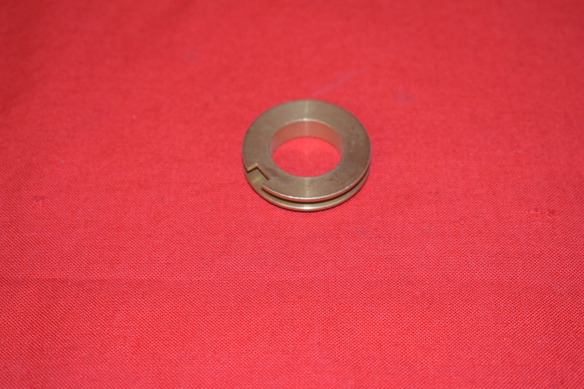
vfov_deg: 16.6
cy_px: 194
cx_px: 292
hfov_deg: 24.6
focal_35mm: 82
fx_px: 1339
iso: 1250
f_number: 5.6
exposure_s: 1/125
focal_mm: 55
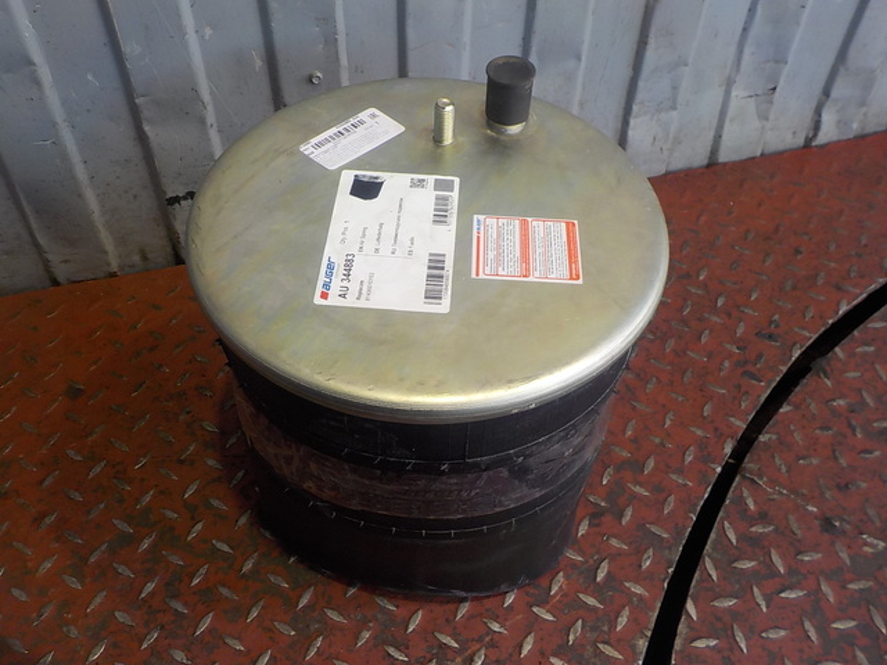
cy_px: 332
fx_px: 769
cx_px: 444
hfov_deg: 60.0
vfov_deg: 46.8
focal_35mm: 30
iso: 125
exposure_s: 1/30
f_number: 3.3
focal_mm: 4.1
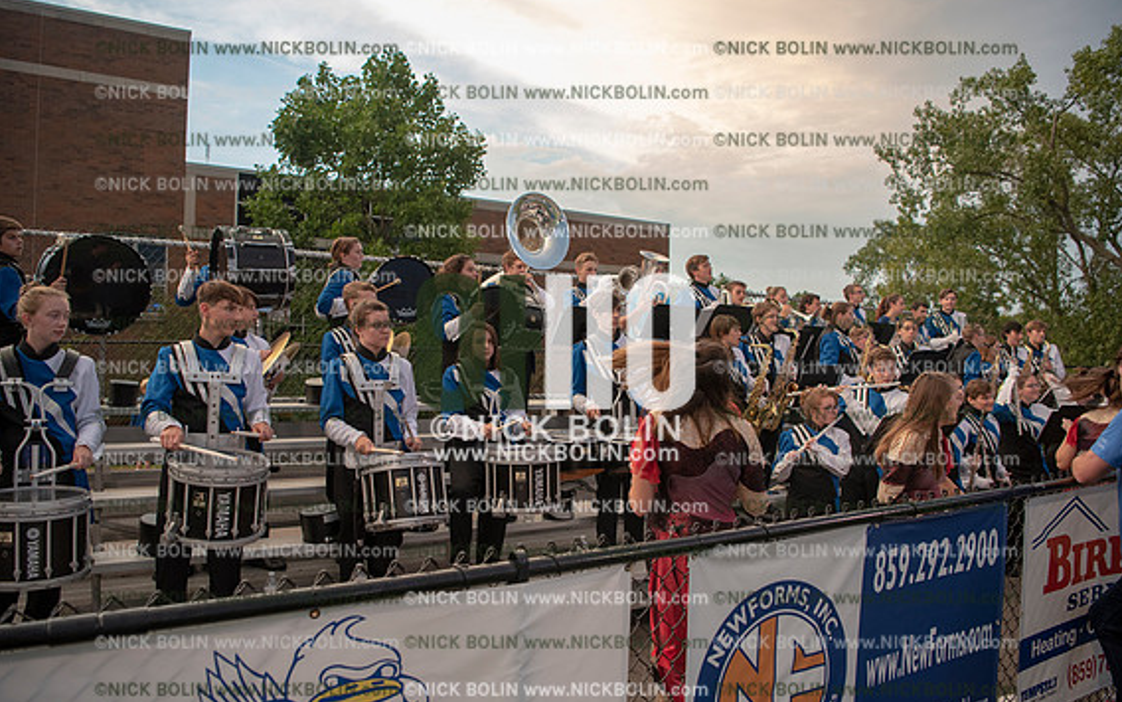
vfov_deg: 49.3
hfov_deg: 72.5
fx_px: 764
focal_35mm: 25
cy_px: 369
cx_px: 555
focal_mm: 24
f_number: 3.2
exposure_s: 1/400
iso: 800
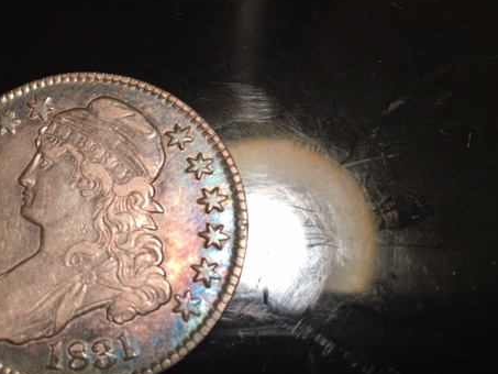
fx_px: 590
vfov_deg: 35.1
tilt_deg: -74.6
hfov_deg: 45.2
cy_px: 205
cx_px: 170
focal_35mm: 41
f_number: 2.2
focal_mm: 4.15
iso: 25
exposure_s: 1/15
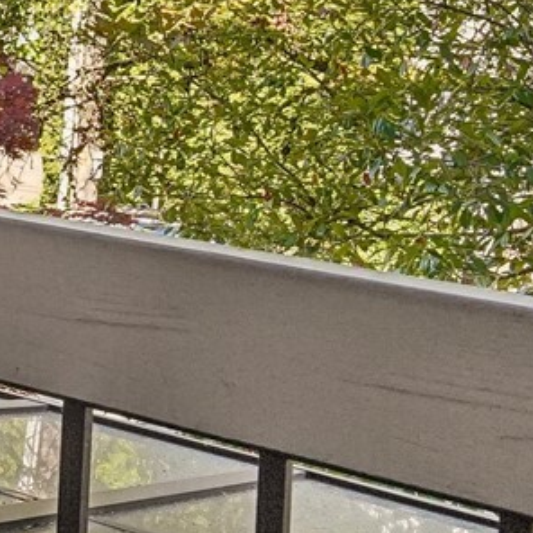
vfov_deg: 21.3
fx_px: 1359
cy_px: -26
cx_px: -696
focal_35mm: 78
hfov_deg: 15.0
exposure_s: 1/125
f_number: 8
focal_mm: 16
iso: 1600
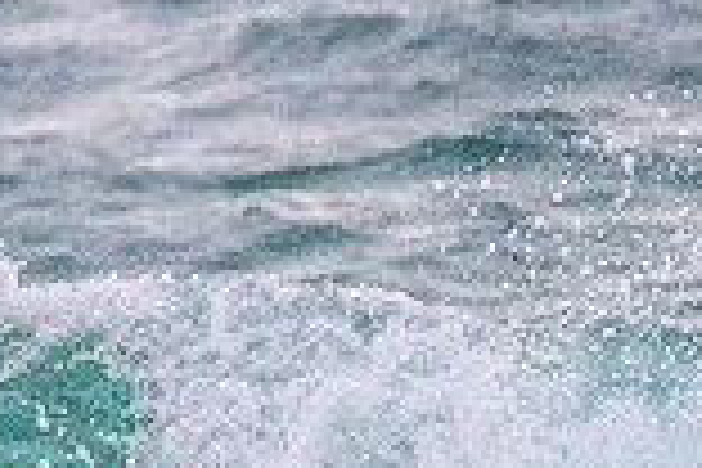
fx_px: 54713
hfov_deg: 0.7
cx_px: -119
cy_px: 387
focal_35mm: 2806
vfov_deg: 0.5
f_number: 11
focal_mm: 600
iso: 9000
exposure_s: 1/2000
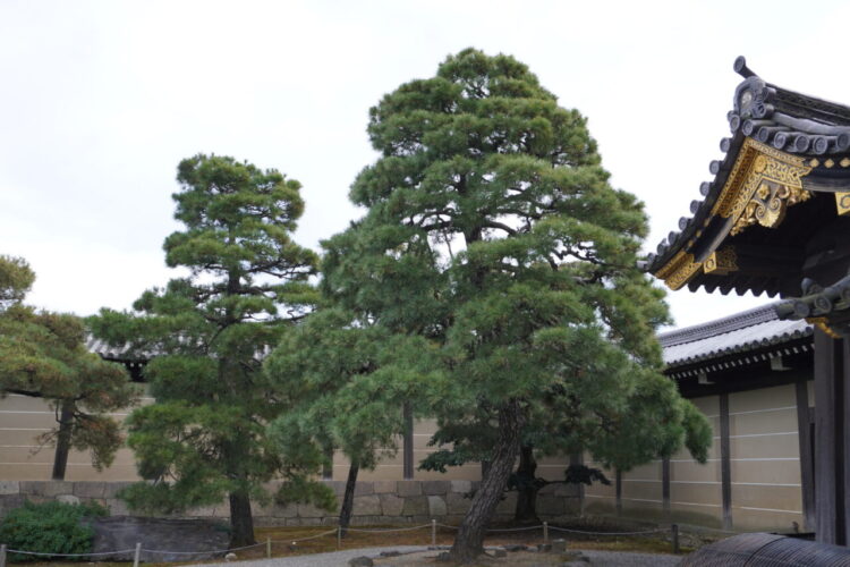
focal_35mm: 32
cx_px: 425
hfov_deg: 59.5
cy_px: 284
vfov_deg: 41.7
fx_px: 744
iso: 100
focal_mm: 21
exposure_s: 1/125
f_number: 5.6
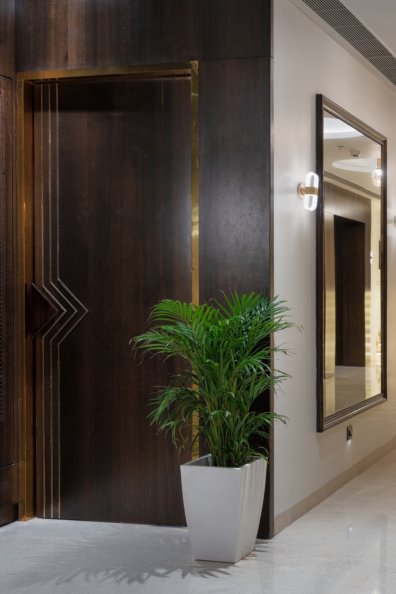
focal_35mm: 51
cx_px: 405
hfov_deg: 25.1
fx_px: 841
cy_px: 306
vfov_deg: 38.9
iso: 100
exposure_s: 1/3
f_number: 8
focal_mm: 33
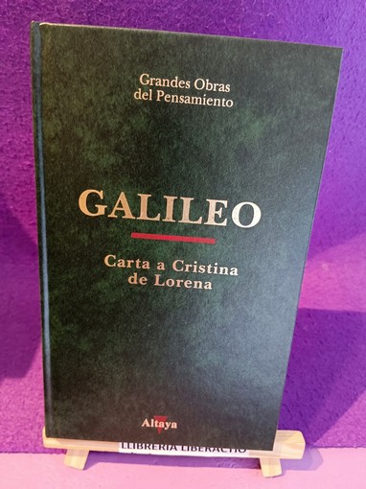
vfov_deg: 67.3
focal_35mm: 26
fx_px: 367
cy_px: 244
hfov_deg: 53.0
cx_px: 183
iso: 1431
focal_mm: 3.96
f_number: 1.8
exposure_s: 1/25
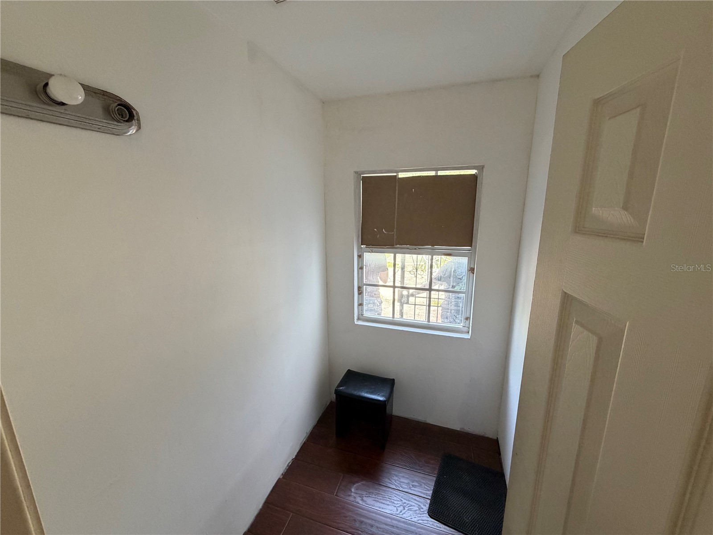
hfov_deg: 102.1
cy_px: 268
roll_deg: +0.4
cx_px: 356
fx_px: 288
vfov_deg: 85.7
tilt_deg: -12.3
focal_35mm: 14
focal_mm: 2.22
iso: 320
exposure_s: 1/81
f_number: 2.2
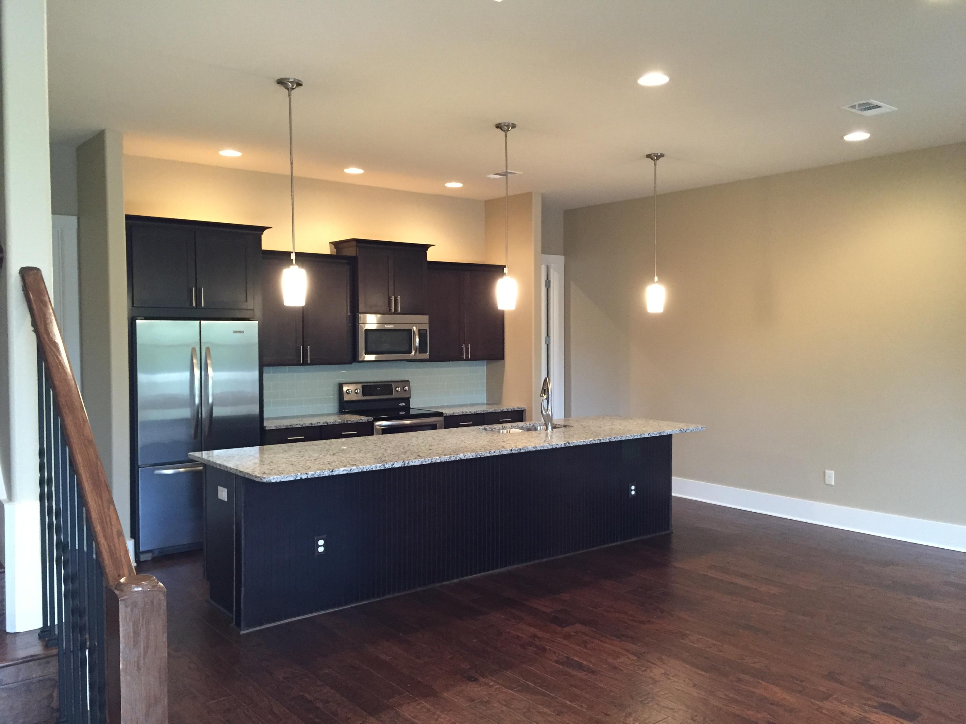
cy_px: 362
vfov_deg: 48.2
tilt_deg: -2.7
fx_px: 809
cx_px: 483
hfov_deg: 61.7
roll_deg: +0.2
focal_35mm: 29
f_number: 2.2
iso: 200
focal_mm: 4.15
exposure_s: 1/30
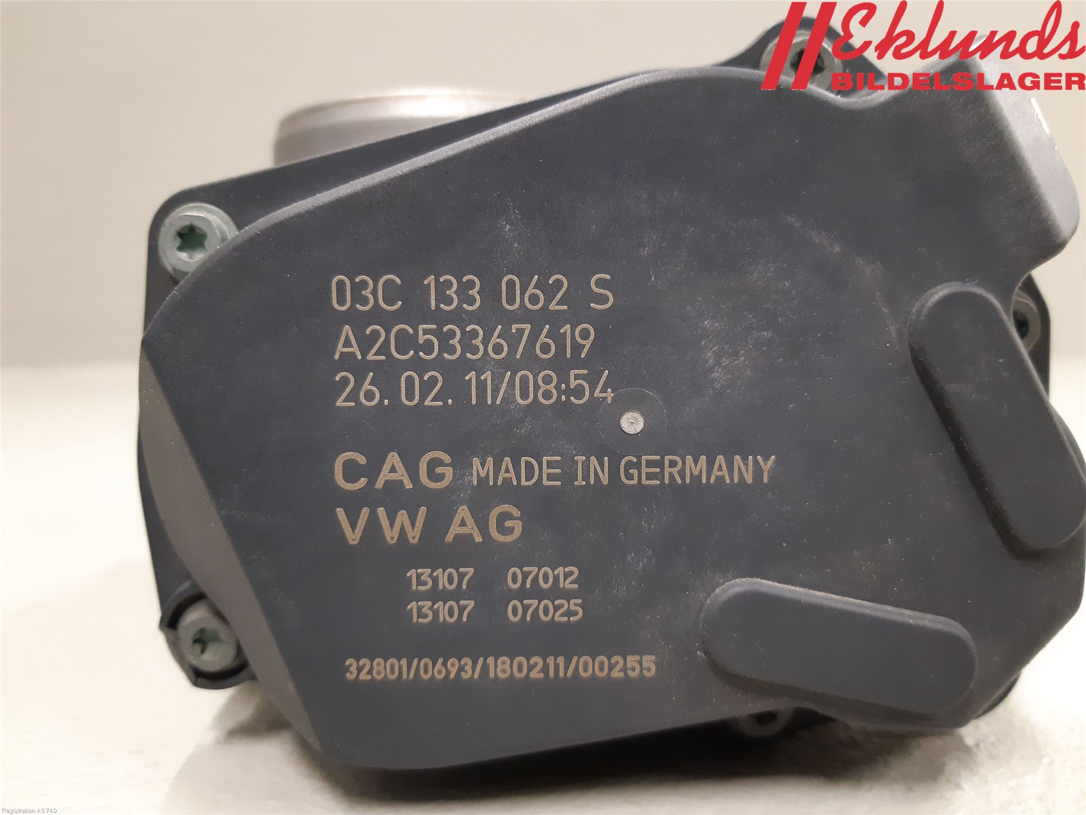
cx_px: 543
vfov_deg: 53.1
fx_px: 816
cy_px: 408
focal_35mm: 26
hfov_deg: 67.3
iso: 250
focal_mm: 3.93
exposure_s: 1/25
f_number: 1.7
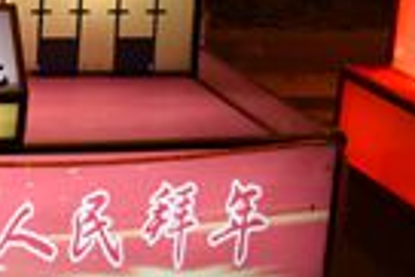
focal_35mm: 106
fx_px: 1223
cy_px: -142
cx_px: -255
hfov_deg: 16.9
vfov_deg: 12.3
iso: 1600
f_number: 4.5
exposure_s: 1/80
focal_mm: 32
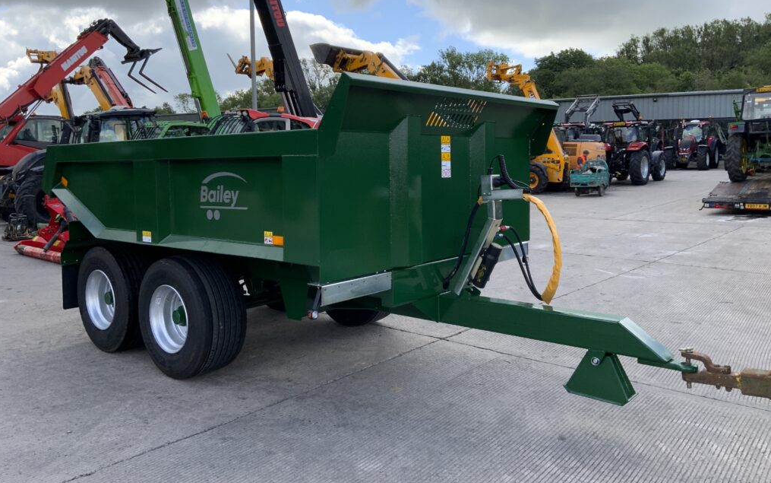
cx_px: 386
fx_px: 652
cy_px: 205
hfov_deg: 61.2
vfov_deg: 40.5
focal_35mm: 31
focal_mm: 3
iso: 16
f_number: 1.8
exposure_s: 1/700
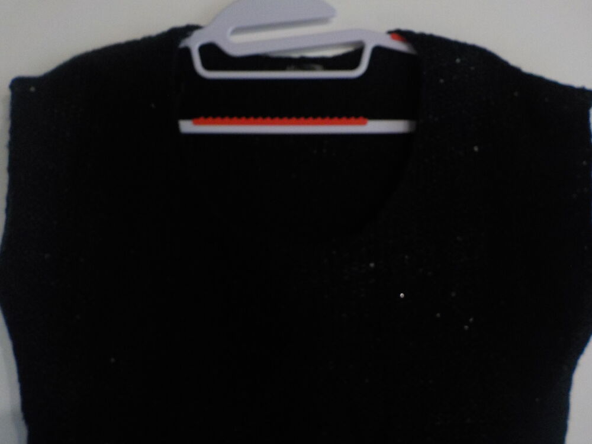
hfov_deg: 60.0
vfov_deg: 46.8
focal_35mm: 30
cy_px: 222
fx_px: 513
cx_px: 296
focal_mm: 4.1
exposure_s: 1/13
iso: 400
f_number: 3.3
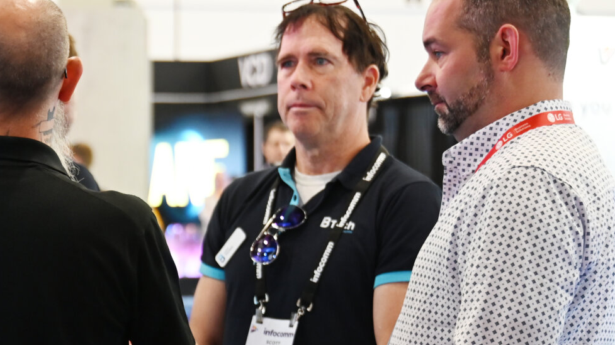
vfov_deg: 9.7
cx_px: 0
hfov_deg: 16.8
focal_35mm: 125
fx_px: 2038
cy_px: 219
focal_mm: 53
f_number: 3.2
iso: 1250
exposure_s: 1/125
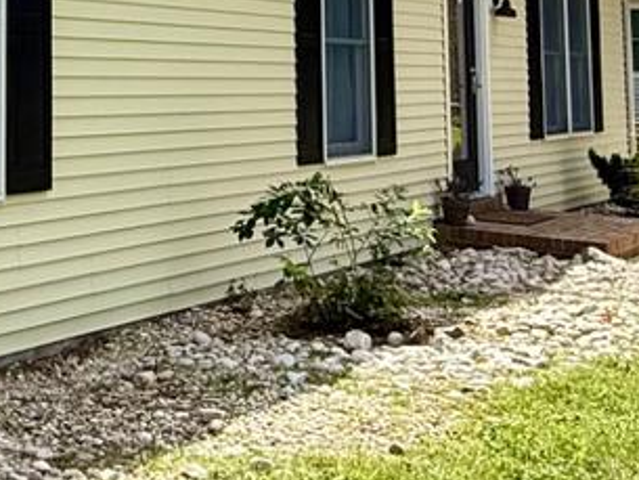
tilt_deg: +5.9
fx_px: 1219
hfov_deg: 26.2
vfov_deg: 21.1
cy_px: -54
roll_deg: -1.3
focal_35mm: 66
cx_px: -128
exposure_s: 1/1901
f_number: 2.2
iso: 64
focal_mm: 2.22
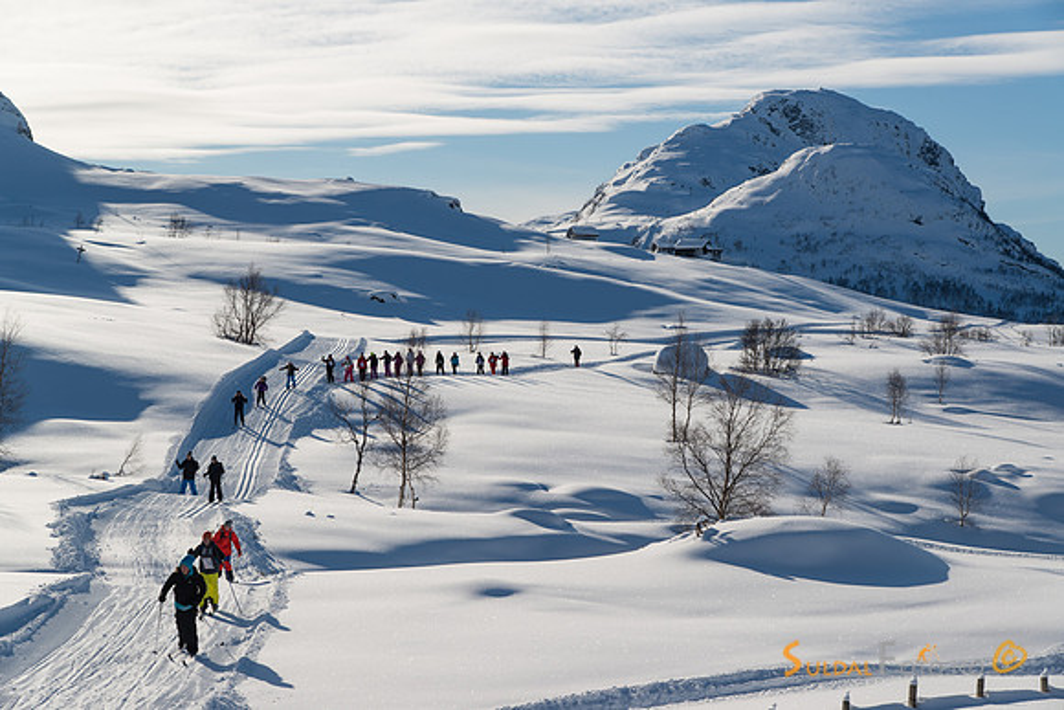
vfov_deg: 19.5
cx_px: 532
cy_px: 355
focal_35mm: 70
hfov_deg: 28.8
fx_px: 2069
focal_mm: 70
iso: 100
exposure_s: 1/400
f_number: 10
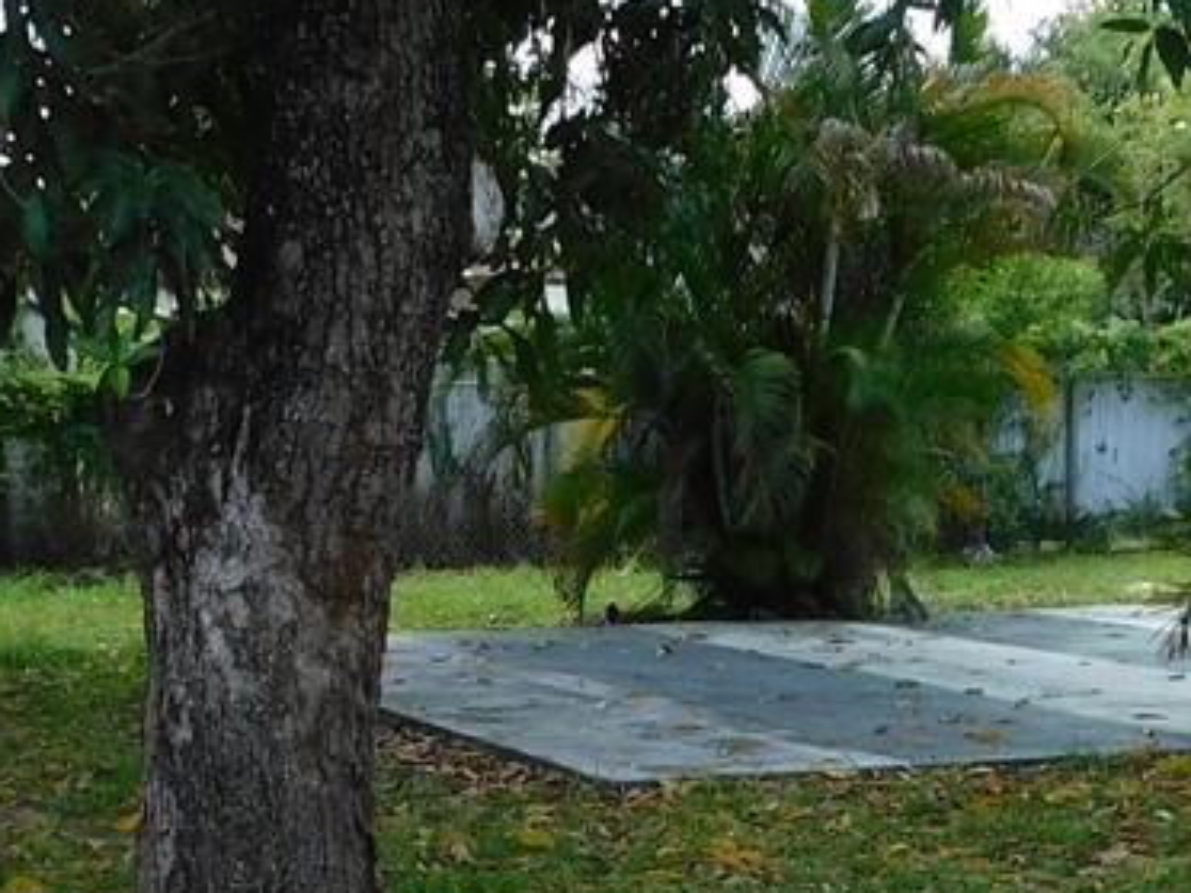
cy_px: 1011
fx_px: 3406
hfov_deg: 19.8
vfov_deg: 14.6
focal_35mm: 99
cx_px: 784
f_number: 3
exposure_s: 1/500
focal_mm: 4
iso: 125
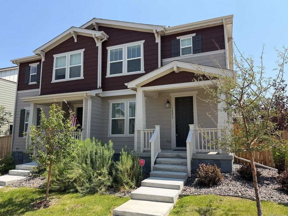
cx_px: 149
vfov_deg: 54.9
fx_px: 208
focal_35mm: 25
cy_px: 108
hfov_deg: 69.4
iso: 80
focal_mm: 6.76
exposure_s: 1/2801
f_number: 1.78
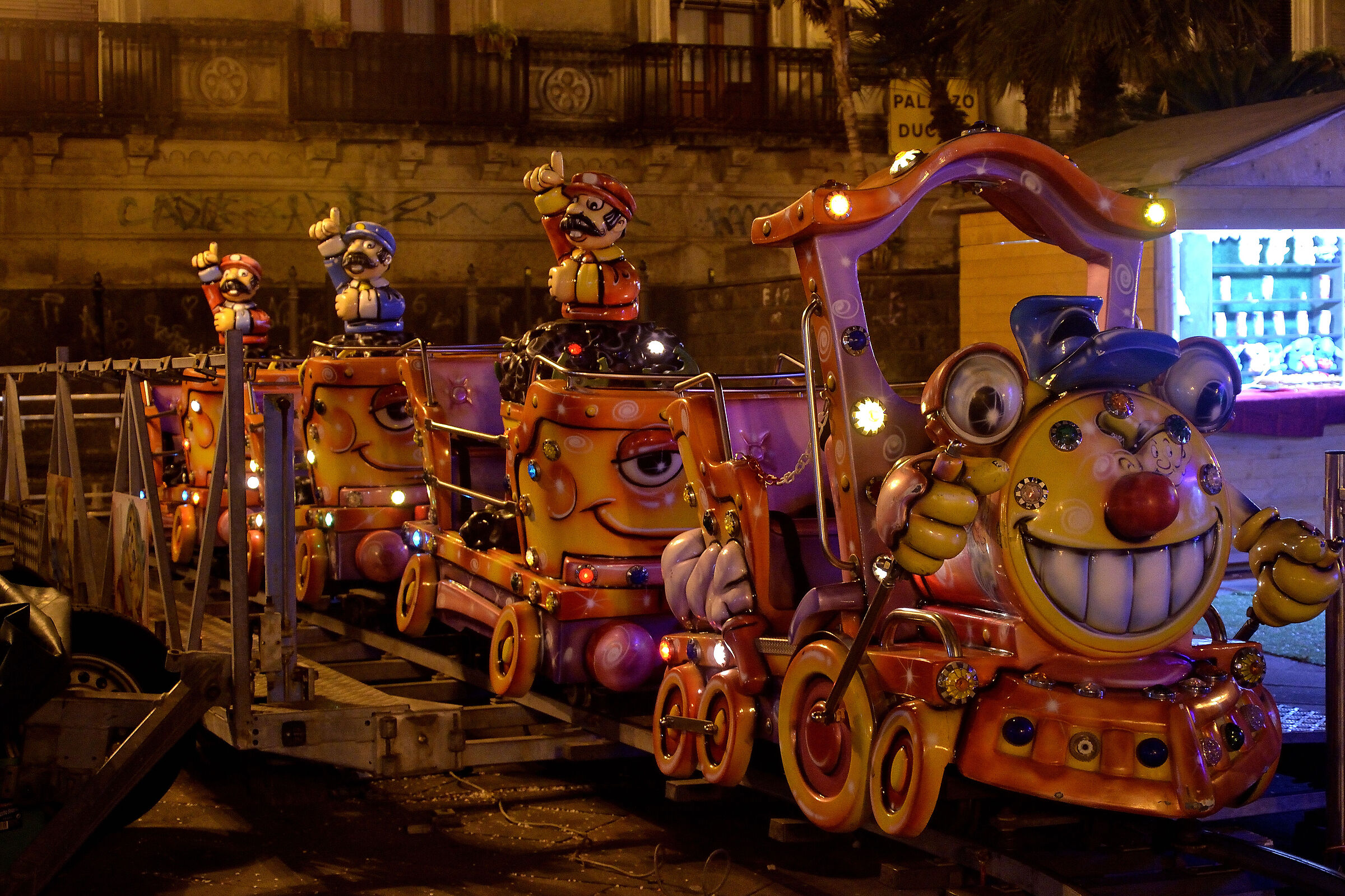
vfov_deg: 22.6
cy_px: 448
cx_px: 672
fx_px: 2241
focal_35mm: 60
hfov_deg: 33.4
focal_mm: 40
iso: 1600
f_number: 4.5
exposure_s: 1/20
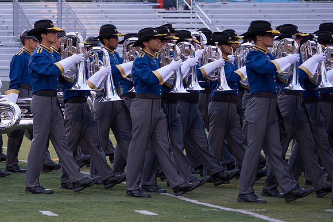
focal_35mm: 251
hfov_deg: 8.1
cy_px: 103
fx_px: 2323
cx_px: -82
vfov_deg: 5.5
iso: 720
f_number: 4.5
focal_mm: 100
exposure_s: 1/160
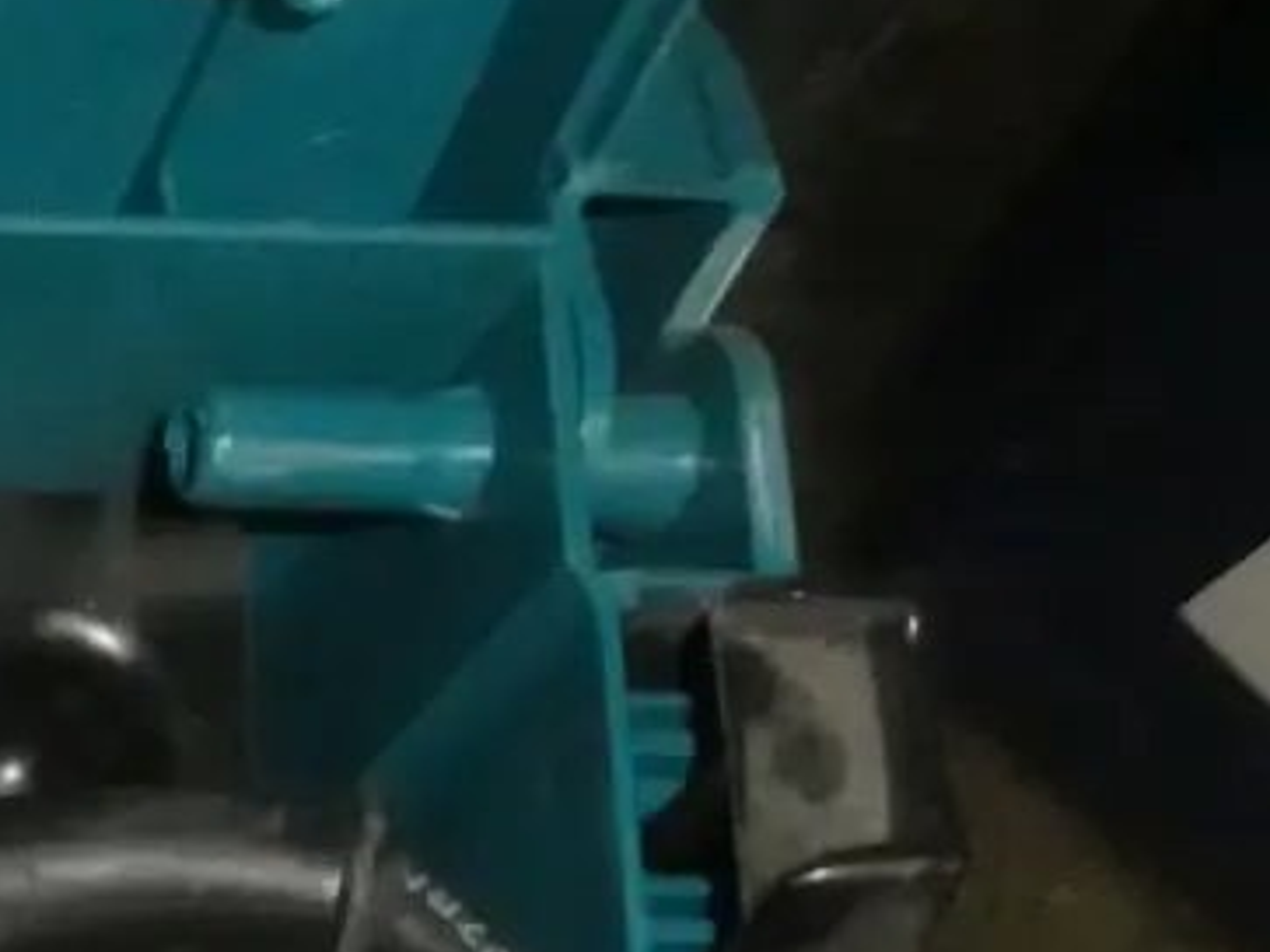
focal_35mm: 127
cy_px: 2100
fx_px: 4658
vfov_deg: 10.4
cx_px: -1917
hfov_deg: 12.0
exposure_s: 1/60
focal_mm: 4.3
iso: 800
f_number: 3.3
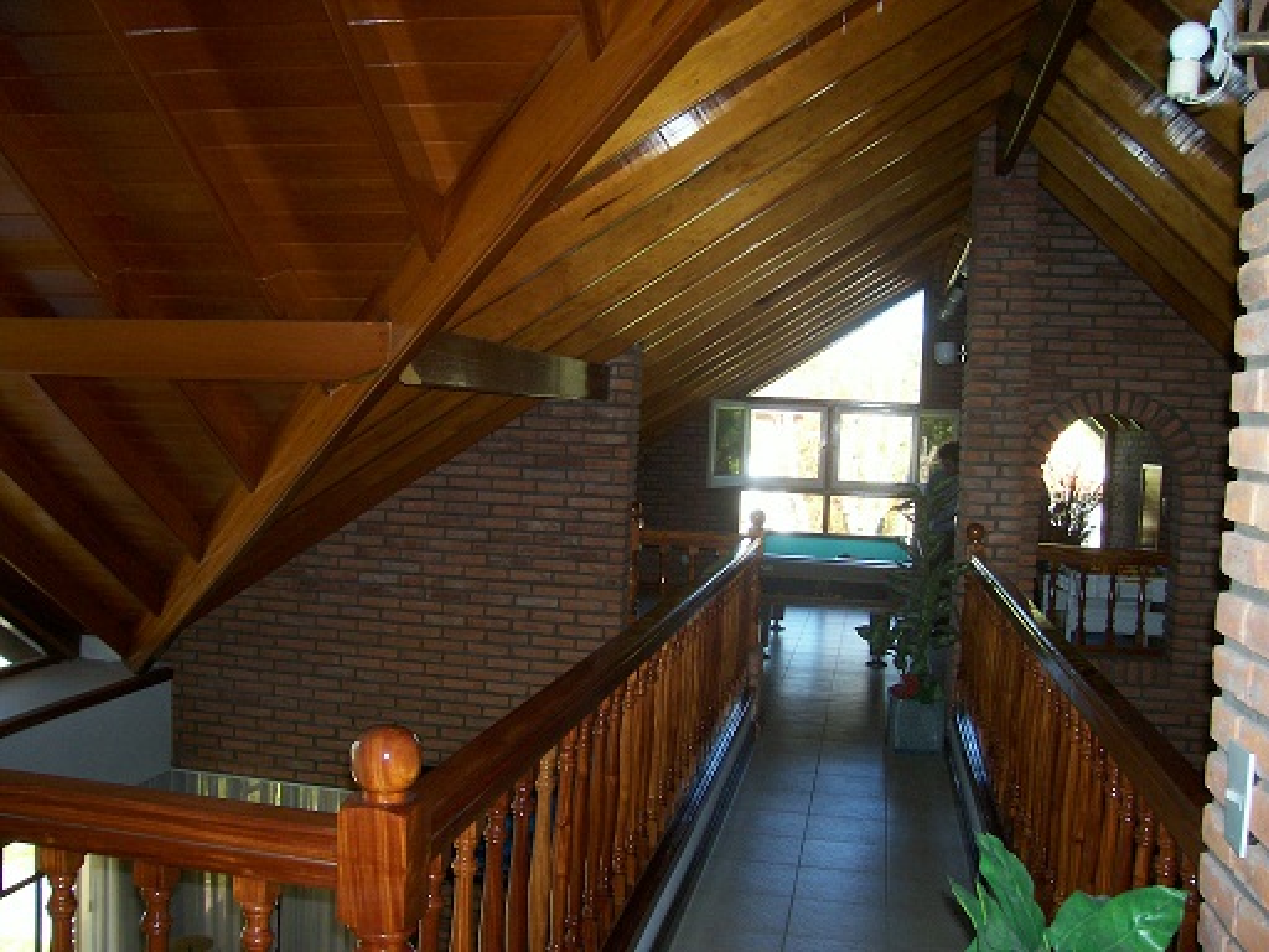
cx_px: 634
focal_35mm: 34
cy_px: 476
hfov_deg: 54.0
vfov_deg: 41.8
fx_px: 1246
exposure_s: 1/112
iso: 140
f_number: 2.7
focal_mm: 5.6
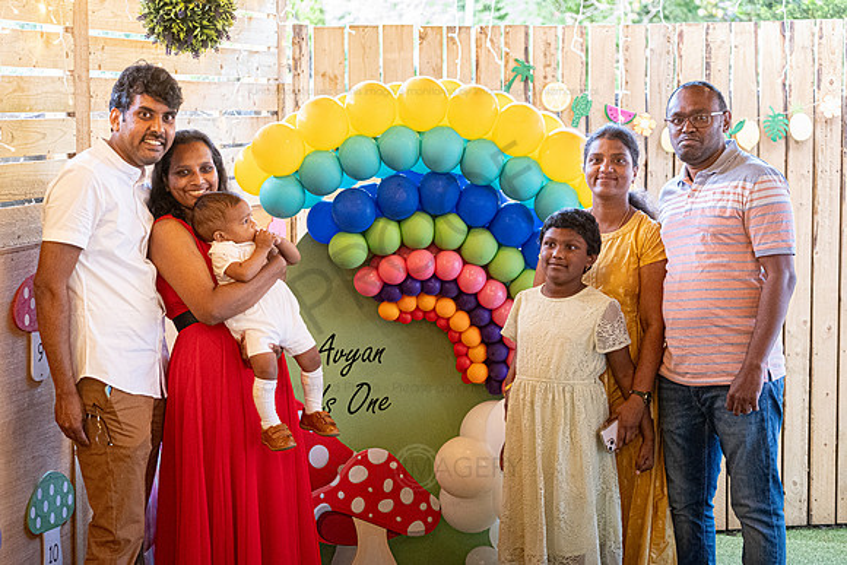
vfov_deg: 18.2
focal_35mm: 75
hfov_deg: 27.0
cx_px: 424
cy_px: 282
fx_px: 1765
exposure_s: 1/60
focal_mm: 50
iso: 3200
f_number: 2.8
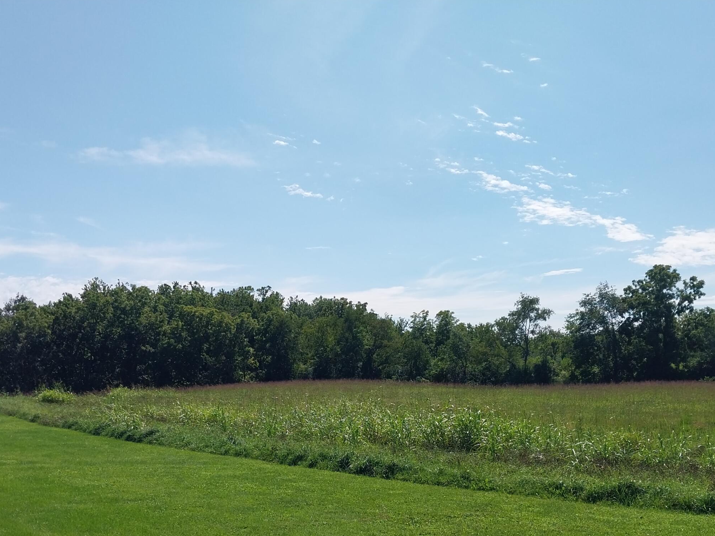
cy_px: 400
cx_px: 351
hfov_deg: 47.9
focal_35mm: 39
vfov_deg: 36.0
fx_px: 806
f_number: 1.8
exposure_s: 1/1244
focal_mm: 4
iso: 20
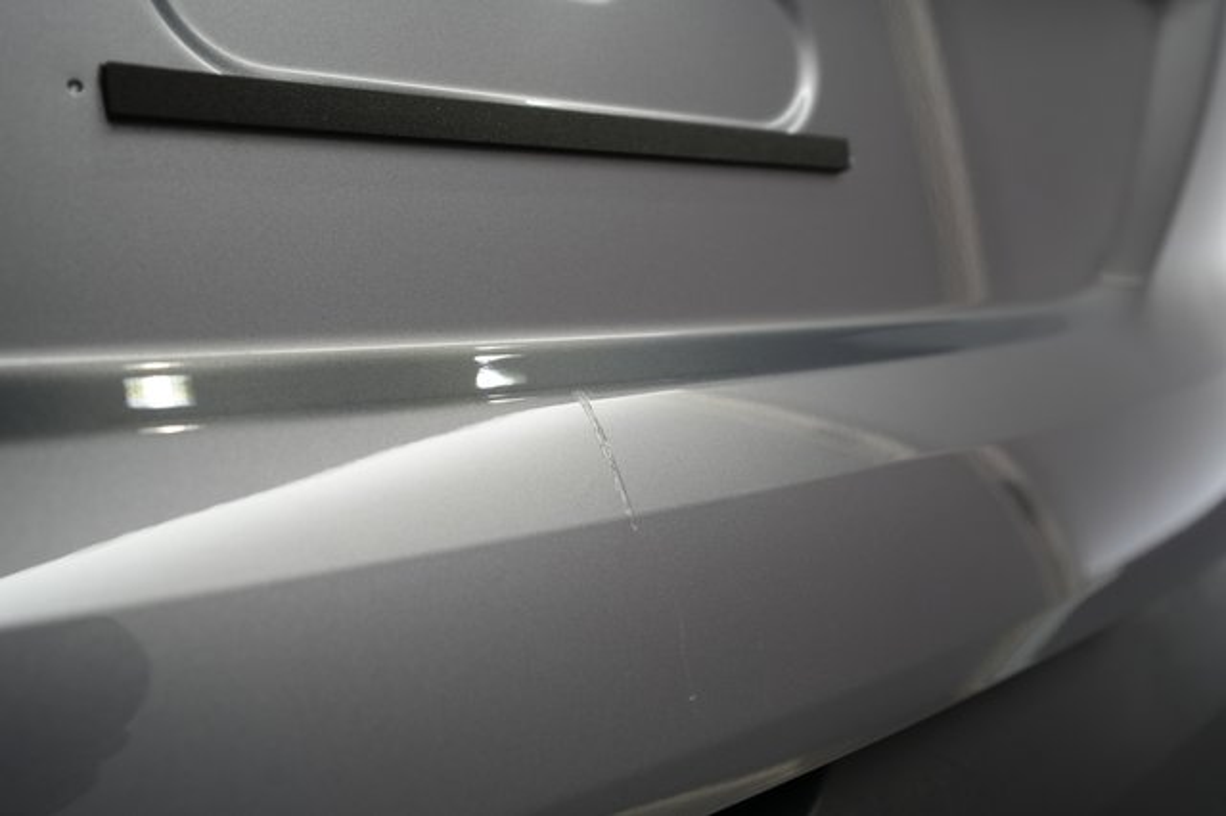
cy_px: 408
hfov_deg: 65.5
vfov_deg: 46.4
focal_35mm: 28
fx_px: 953
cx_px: 613
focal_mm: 28
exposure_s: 1/60
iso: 640
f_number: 4
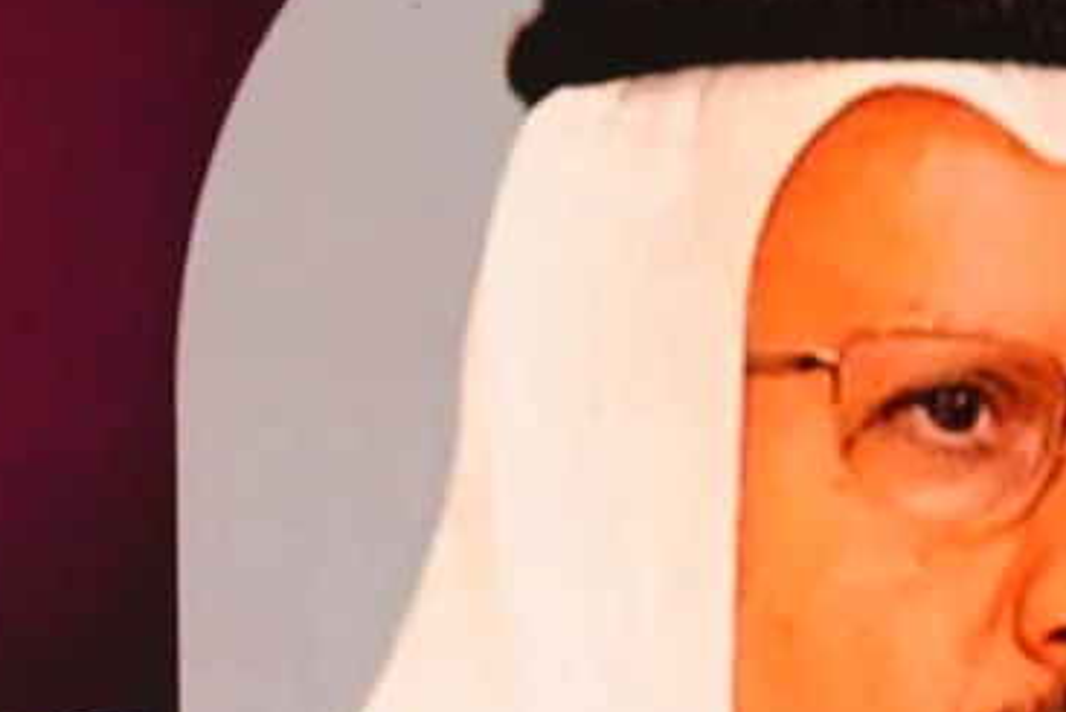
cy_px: 931
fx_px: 8679
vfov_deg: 4.7
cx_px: 235
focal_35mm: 293
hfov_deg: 7.0
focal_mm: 70
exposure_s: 1/200
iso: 1000
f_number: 5
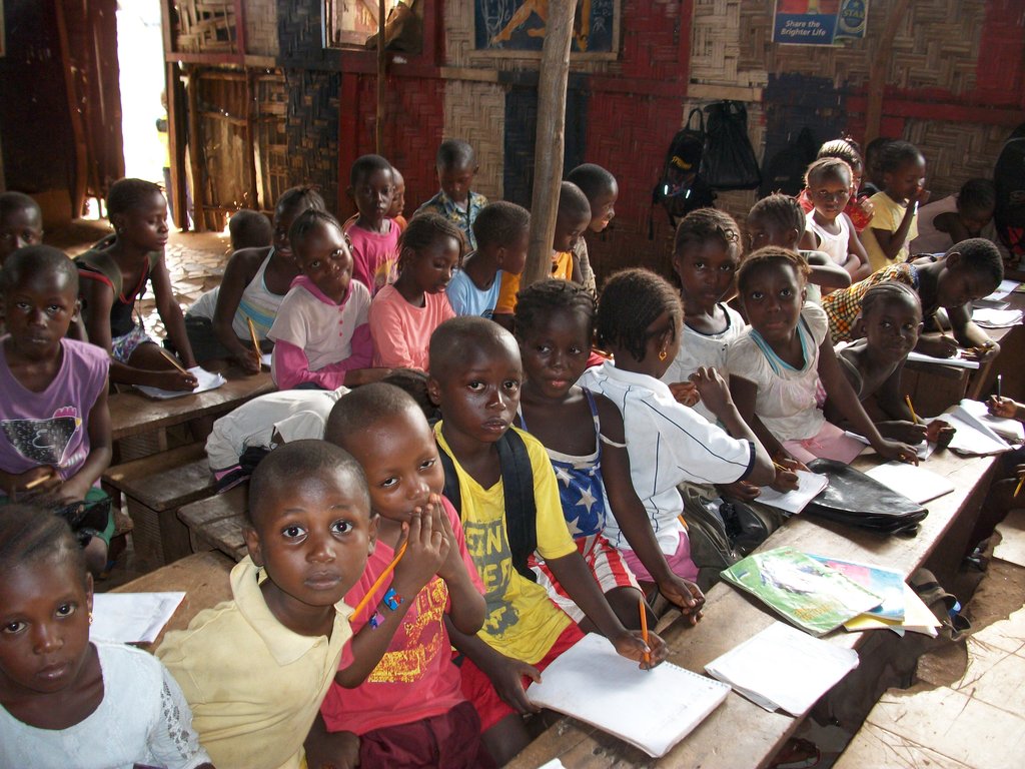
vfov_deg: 45.4
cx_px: 512
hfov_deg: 58.4
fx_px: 918
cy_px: 384
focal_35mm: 31
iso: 150
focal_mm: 5.7
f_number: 2.9
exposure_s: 1/40
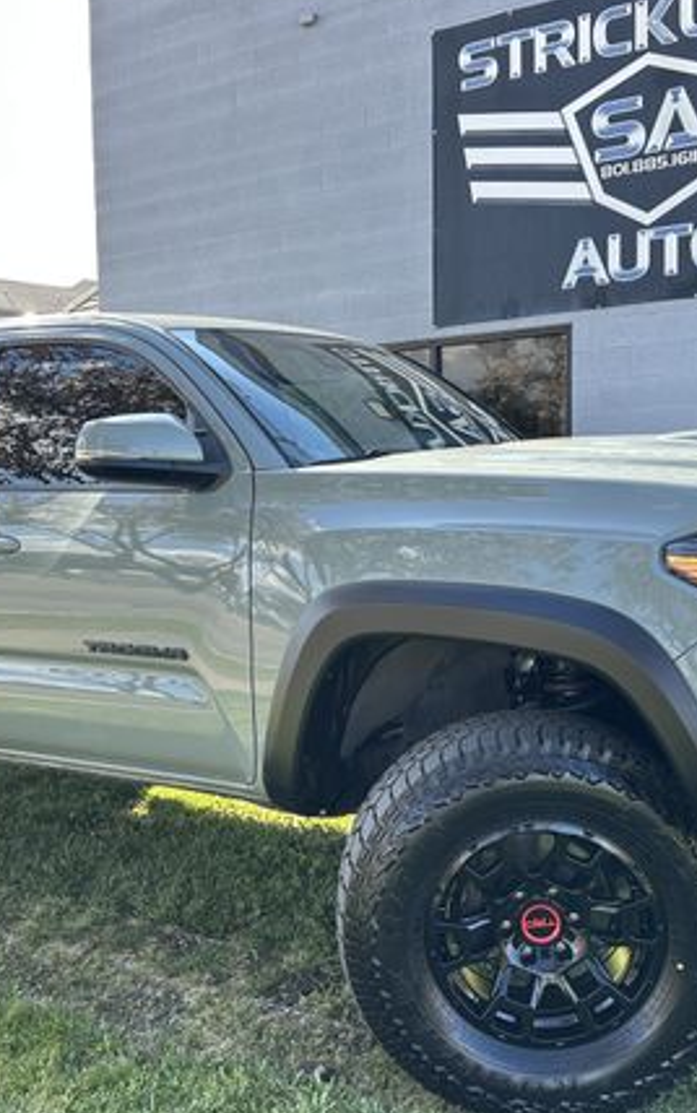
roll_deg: +1.1
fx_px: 1153
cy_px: 543
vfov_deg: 51.5
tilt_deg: -1.8
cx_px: 299
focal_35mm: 38
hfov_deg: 33.6
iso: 80
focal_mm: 6.86
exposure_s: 1/341
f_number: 1.78
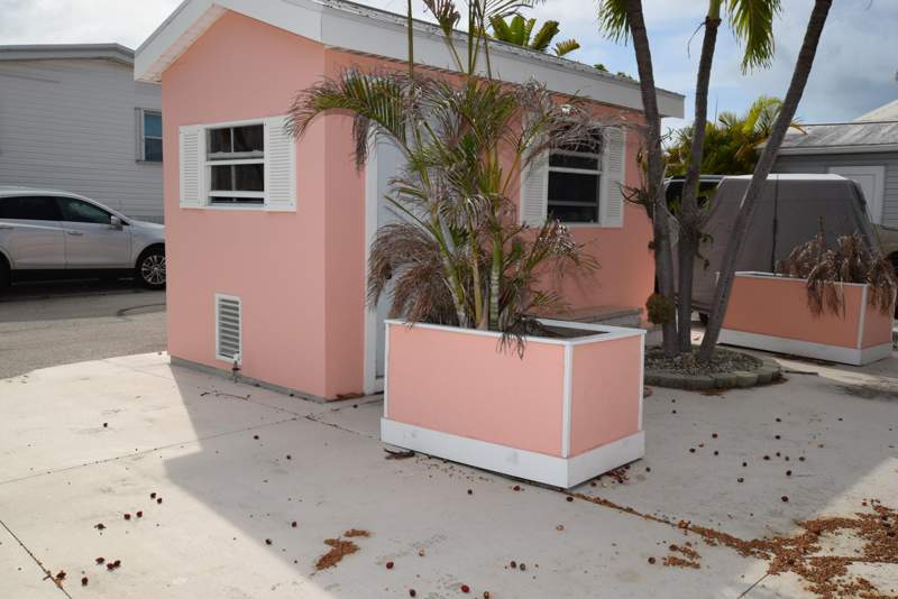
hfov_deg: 57.2
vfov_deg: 40.0
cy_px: 300
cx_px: 449
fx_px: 823
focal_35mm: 33
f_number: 13
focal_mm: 22
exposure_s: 1/200
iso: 100
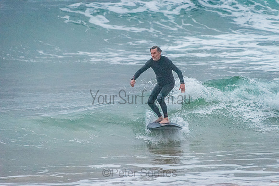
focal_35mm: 500
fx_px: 3876
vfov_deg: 2.8
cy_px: 93
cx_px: 140
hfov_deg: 4.1
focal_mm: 500
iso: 7200
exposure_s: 1/1600
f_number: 5.6
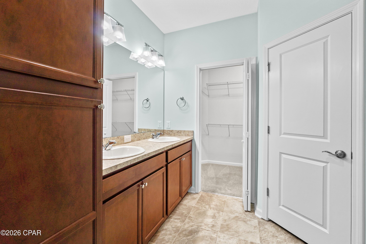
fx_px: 152
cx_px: 183
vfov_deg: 77.3
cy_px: 122
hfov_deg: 100.4
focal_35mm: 15
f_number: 6.3
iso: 100
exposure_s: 1/20
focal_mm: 10
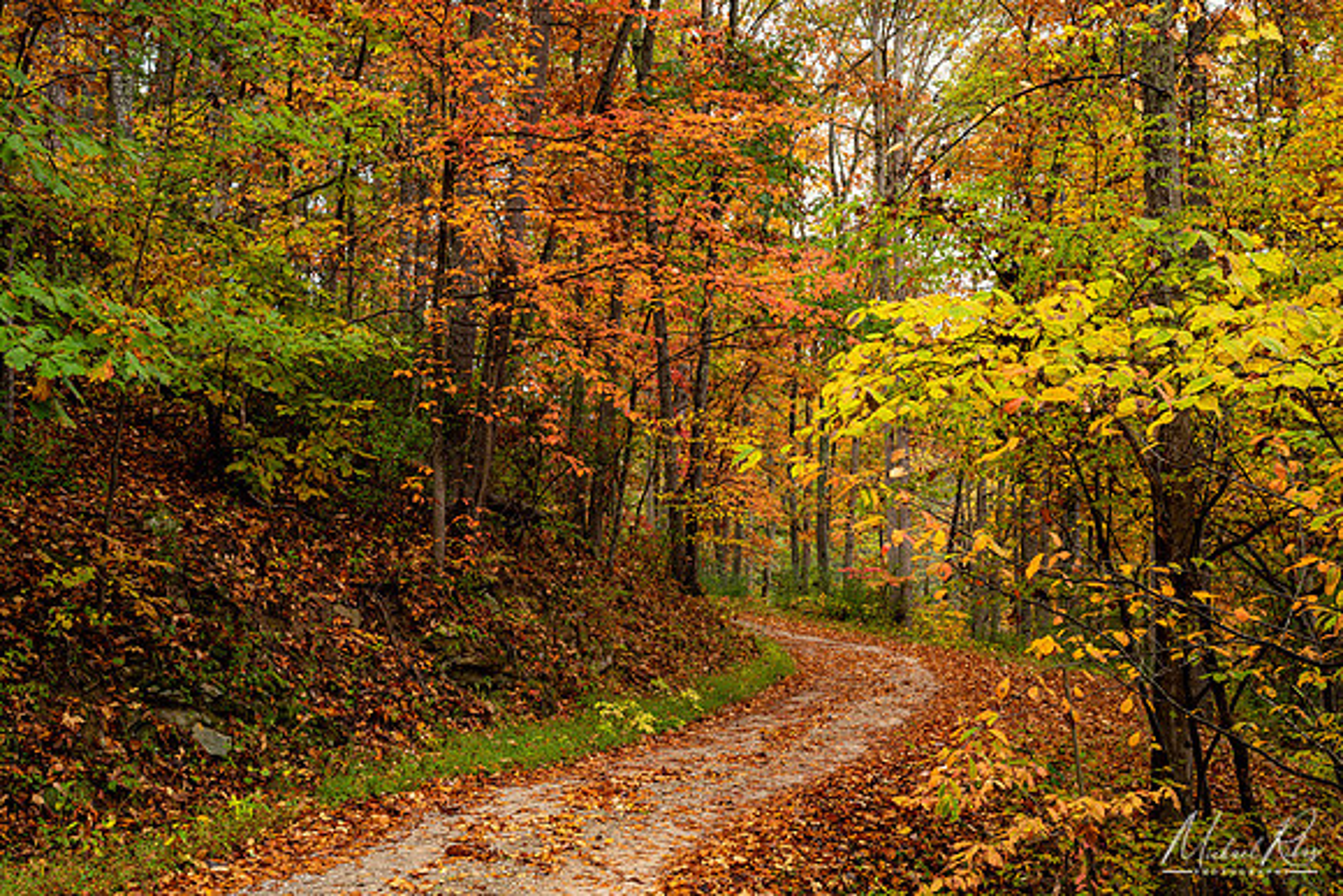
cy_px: 448
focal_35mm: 50
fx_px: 1866
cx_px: 672
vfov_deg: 27.0
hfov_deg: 39.6
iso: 100
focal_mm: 50
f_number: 13
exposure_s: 1.5
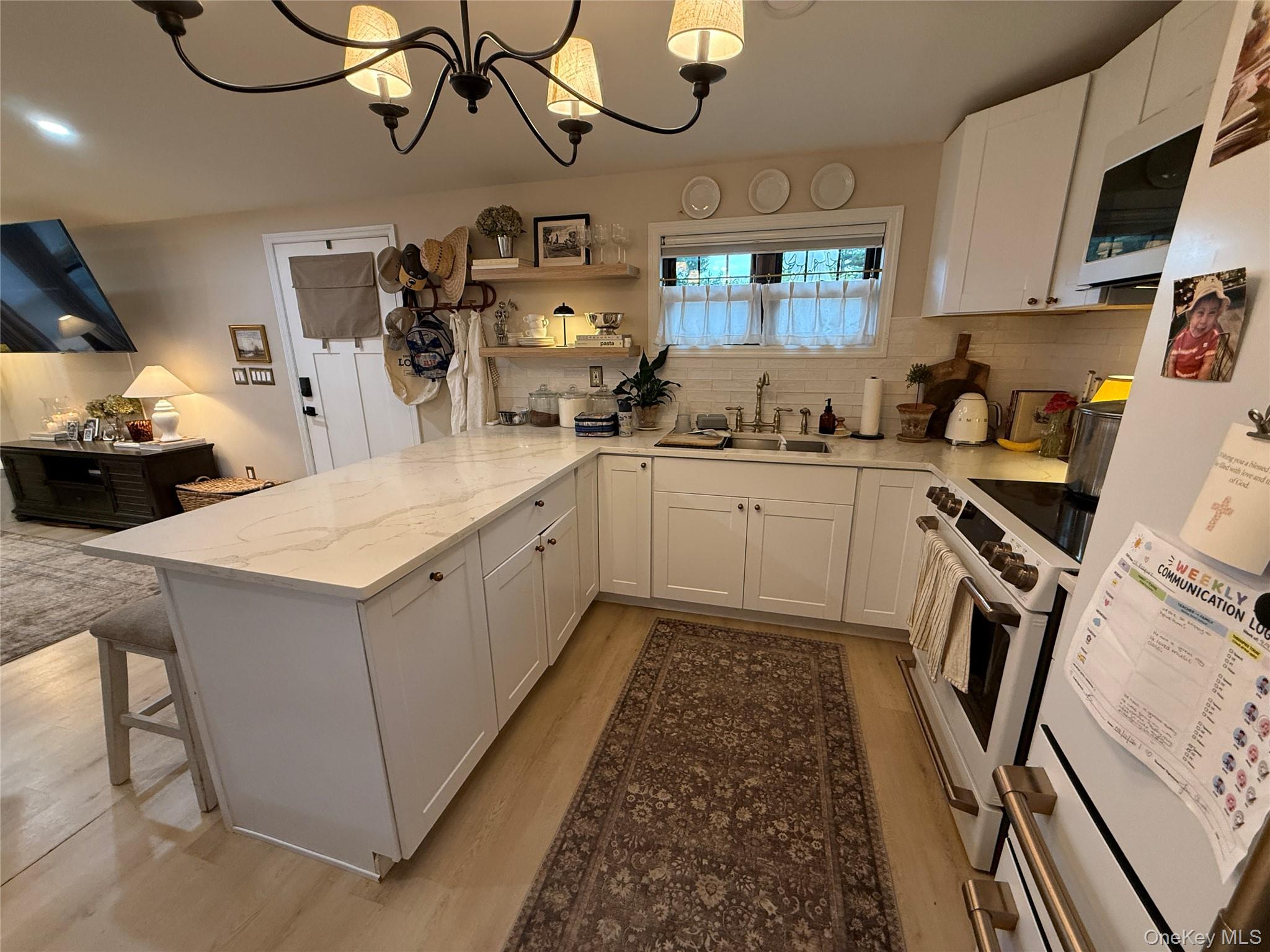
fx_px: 514
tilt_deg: -14.7
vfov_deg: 85.7
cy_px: 476
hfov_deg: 102.1
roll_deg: +0.4
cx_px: 635
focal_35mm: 14
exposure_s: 1/60
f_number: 2.2
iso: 250
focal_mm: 2.22
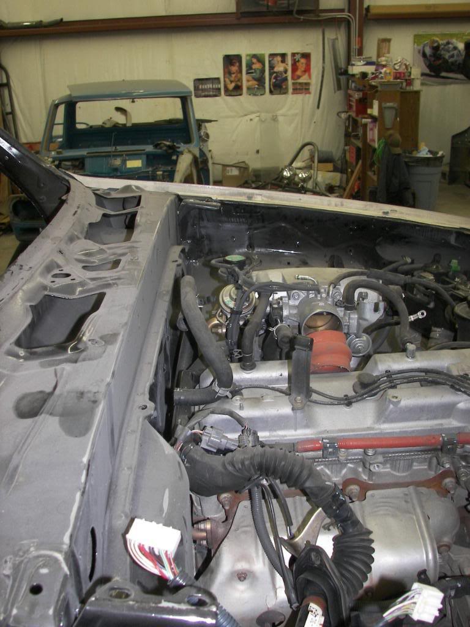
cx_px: 235
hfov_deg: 39.7
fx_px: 652
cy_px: 314
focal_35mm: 36
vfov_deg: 51.4
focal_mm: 6
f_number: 2.8
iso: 100
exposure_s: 1/30
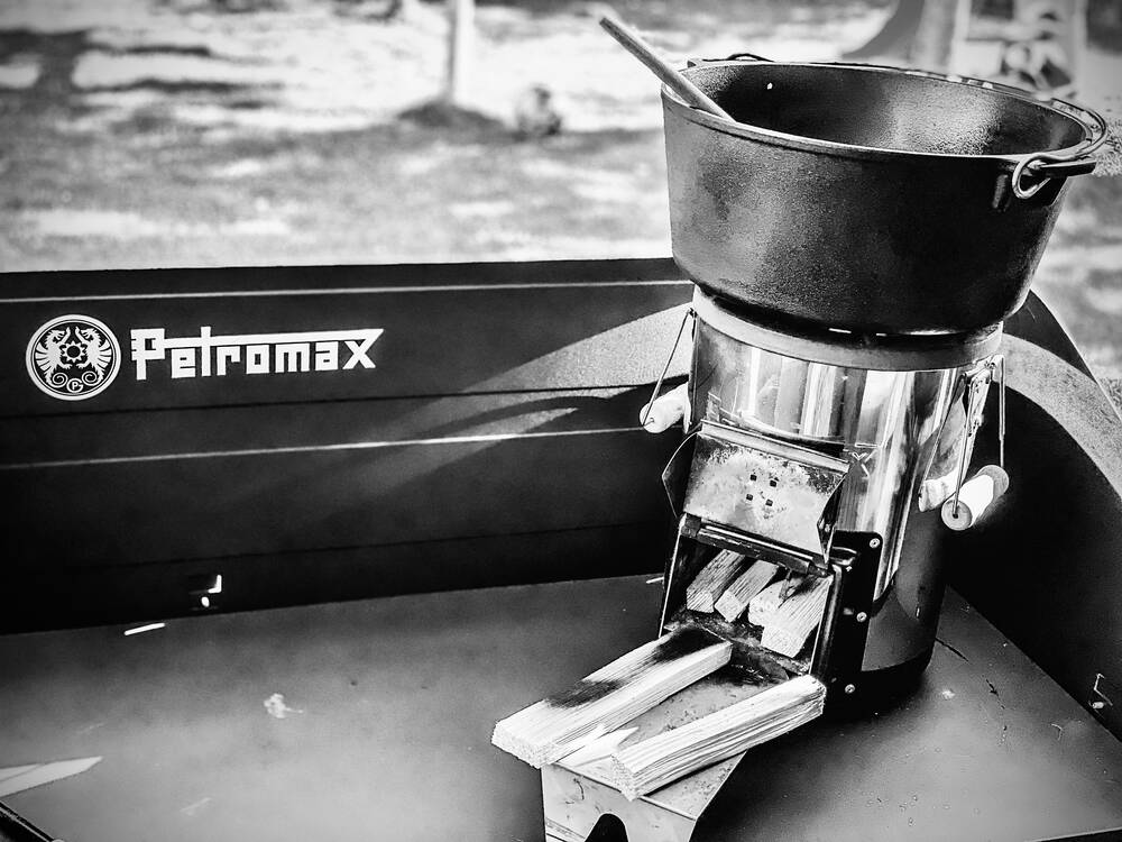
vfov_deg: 28.0
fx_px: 1685
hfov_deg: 36.8
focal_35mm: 52
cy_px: 421
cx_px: 561
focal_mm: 6
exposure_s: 1/120
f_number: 2
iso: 100
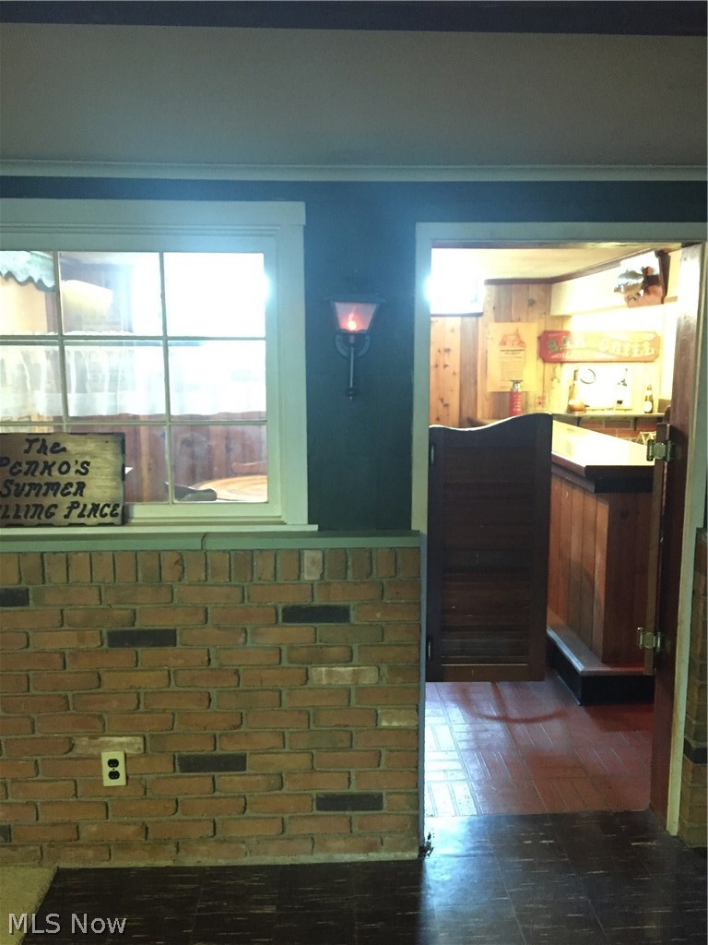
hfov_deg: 48.2
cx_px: 354
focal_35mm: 29
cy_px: 472
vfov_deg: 61.7
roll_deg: -0.1
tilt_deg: -8.7
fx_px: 791
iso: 640
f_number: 2.2
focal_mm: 4.15
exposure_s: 1/15
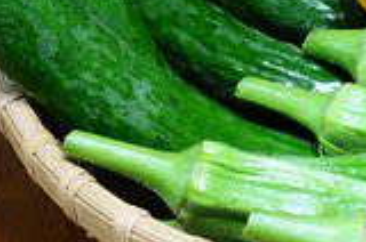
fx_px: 2334
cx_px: 425
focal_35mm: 230
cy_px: 30
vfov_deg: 5.9
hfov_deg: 8.9
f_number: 10
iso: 200
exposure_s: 1.3
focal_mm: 48
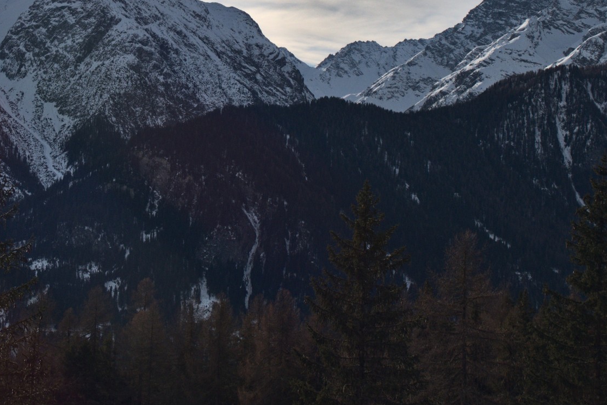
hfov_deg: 23.6
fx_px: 1451
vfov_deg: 15.8
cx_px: 237
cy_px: 88
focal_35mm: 86
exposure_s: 1/800
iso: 200
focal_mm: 14.7
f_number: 7.1
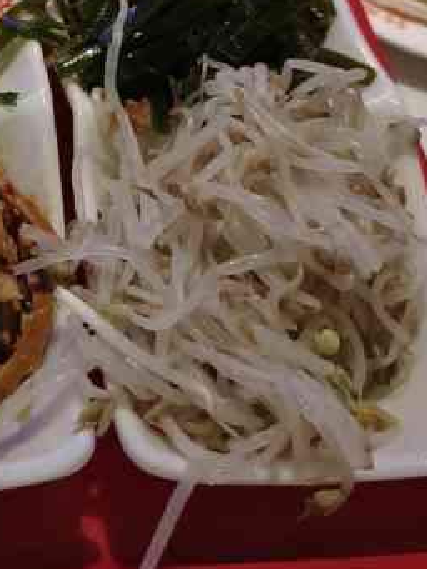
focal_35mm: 63
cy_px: -41
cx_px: -27
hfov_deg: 22.2
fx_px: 1036
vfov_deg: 28.2
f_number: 1.75
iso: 541
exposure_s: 1/50
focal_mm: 5.5
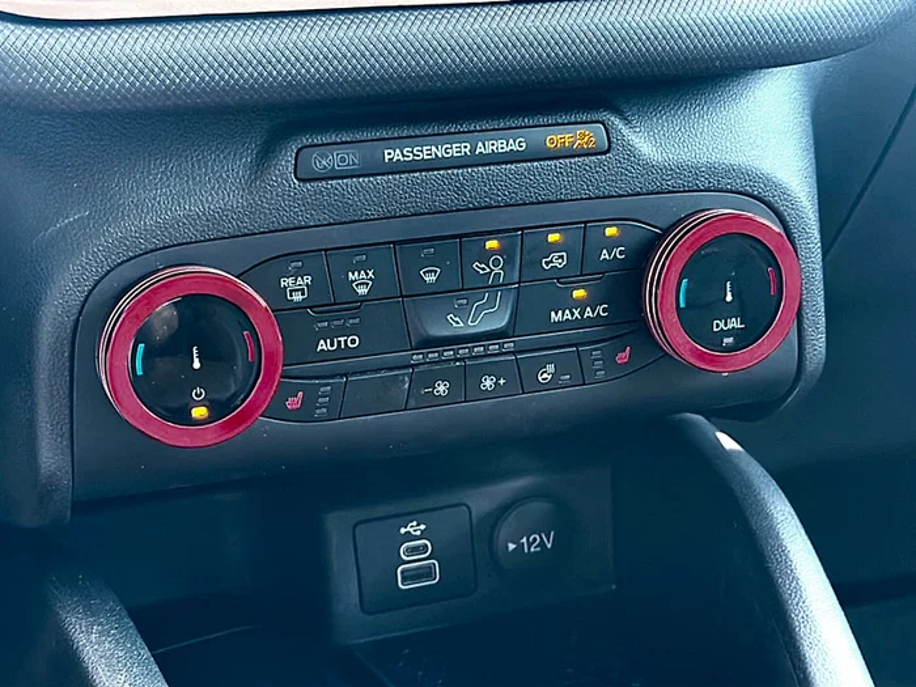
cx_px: 458
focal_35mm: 55
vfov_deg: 26.6
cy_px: 344
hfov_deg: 34.9
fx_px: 1455
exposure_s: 1/56
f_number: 1.78
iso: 160
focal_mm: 6.86
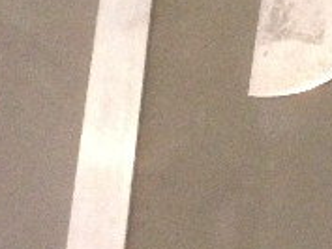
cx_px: 338
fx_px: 1430
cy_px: -271
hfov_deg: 13.1
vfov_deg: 9.3
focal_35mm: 149
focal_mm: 4.12
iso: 320
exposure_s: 1/20
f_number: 2.4
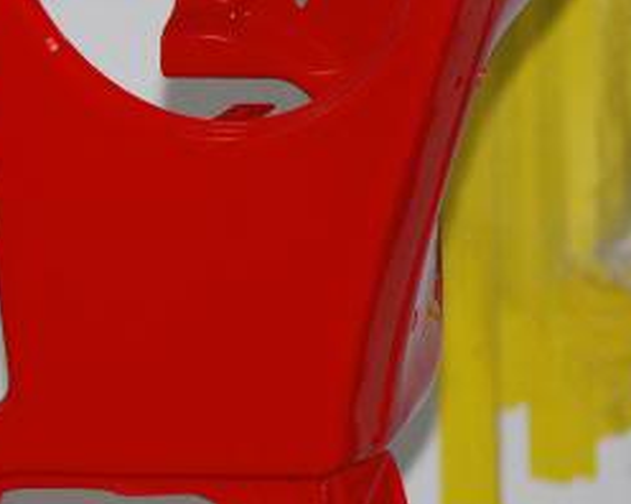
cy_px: 52
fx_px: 13268
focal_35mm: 711
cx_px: -364
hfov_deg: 2.7
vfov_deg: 2.2
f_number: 5
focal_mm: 122
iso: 500
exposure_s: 1/60
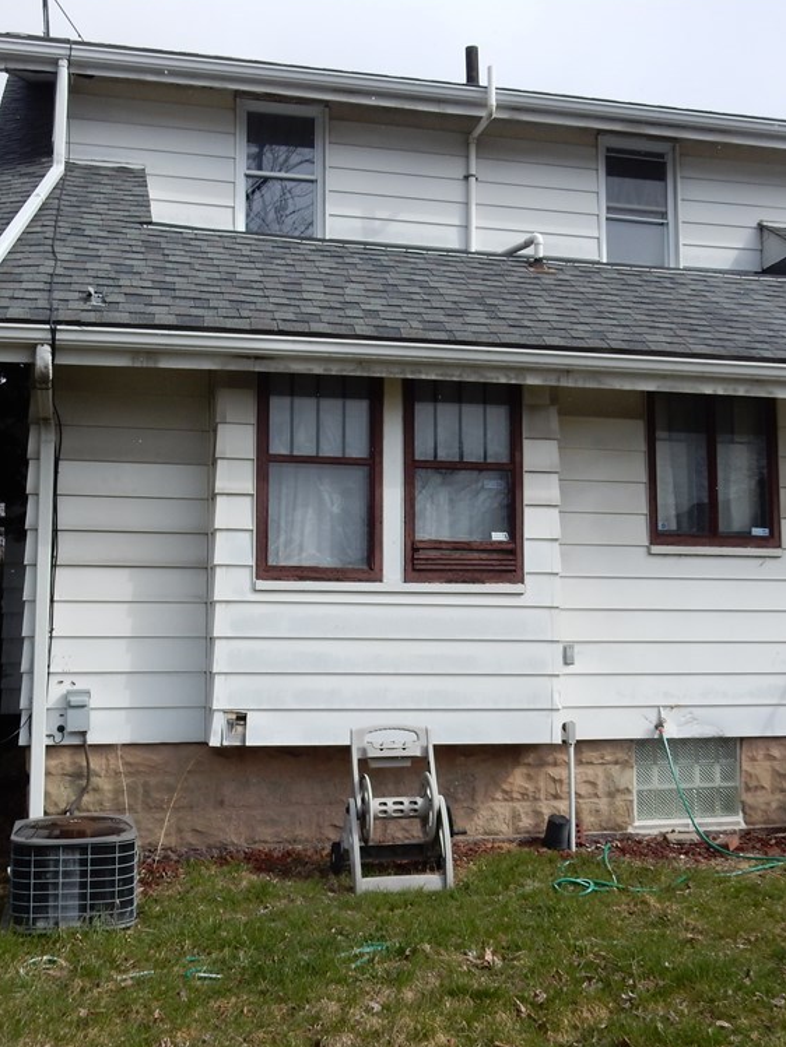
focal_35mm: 41
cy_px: 524
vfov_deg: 45.8
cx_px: 378
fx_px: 1241
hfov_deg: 35.1
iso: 125
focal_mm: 5.4
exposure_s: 1/1000
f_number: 4
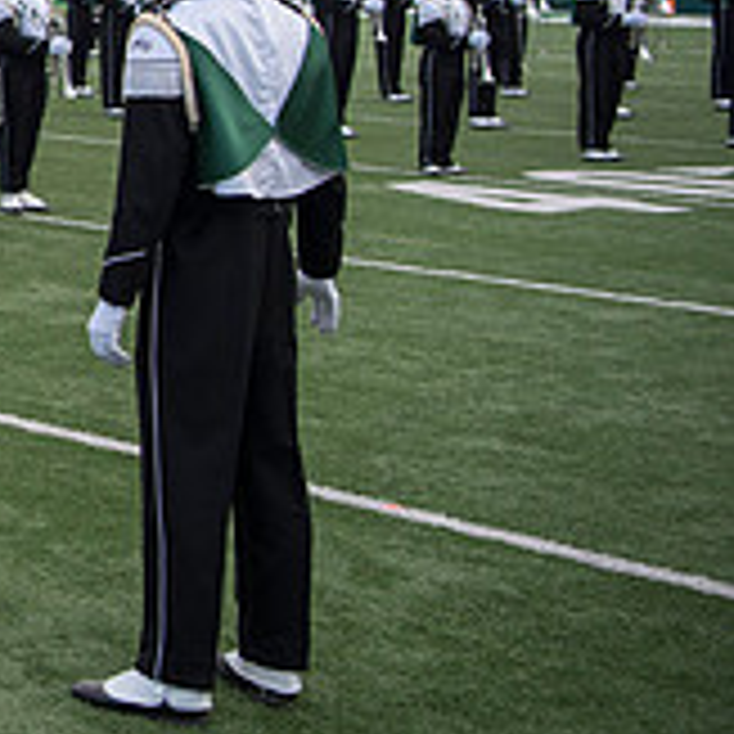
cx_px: -567
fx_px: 2327
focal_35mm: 97
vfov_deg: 17.6
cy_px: 25
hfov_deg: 15.5
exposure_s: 1/500
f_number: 3.5
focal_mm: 32
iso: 100
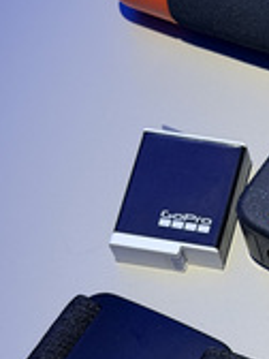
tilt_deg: -65.5
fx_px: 1482
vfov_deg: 13.7
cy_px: 282
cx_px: 366
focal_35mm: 143
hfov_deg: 10.1
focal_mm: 6.76
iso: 200
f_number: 1.78
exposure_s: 1/60
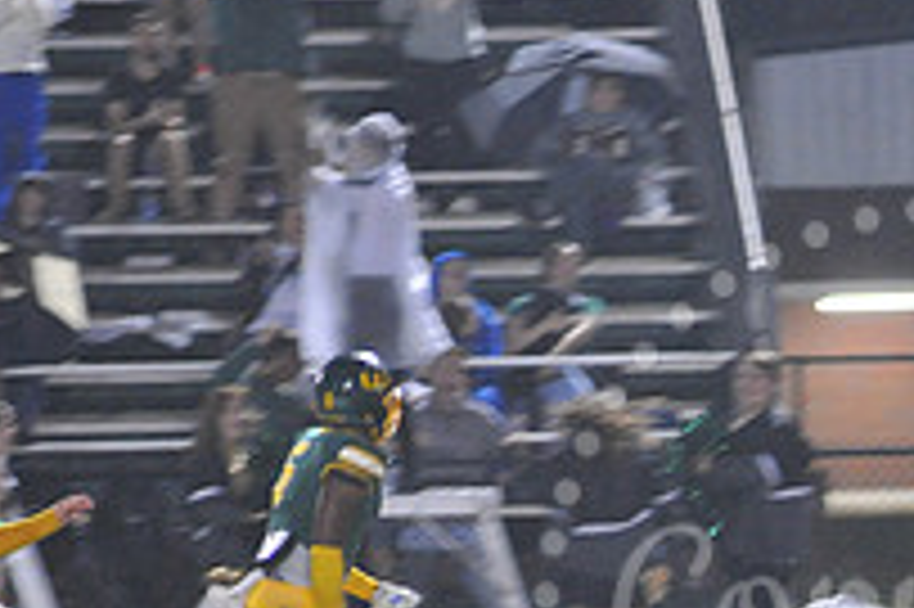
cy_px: 622
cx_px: 964
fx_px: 14510
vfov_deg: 2.4
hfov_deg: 3.6
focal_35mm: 572
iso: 4000
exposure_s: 1/160
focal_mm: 200
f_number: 4
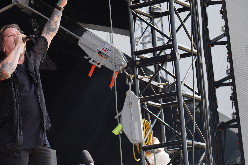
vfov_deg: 8.1
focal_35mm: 169
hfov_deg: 12.1
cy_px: 88
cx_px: 55
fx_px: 1164
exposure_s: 1/200
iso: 100
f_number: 4.5
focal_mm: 100
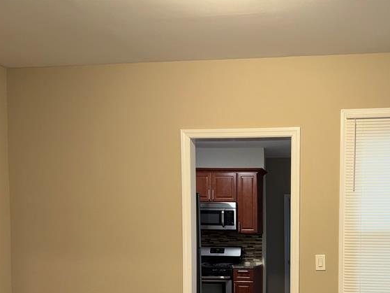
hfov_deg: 41.3
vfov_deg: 31.3
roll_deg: -0.9
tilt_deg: -3.3
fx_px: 496
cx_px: 306
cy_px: 264
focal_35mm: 44
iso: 100
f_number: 1.78
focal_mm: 6.76
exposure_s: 1/21
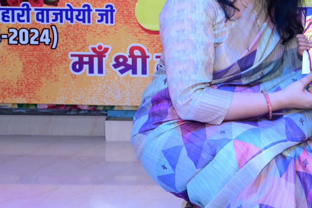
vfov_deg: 11.8
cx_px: 310
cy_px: 79
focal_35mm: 116
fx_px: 1005
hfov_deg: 17.3
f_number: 5.6
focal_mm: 50
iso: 1250
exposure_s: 1/160
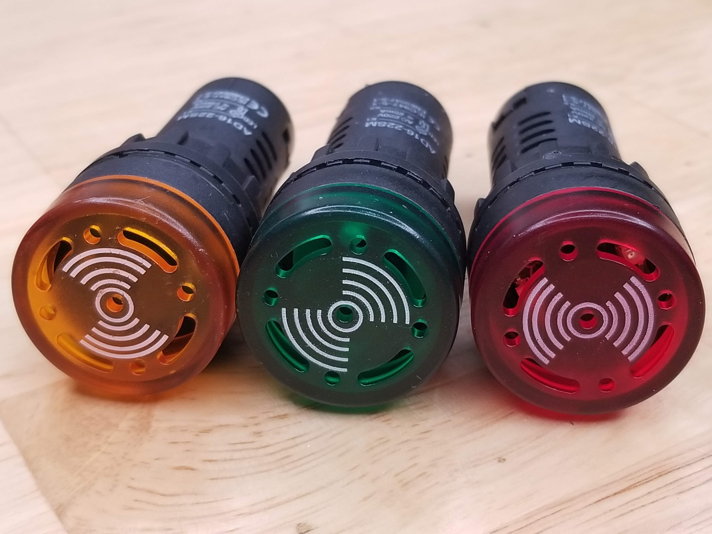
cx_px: 356
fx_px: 535
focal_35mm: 26
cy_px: 267
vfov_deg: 53.1
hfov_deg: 67.3
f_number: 1.7
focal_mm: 4.25
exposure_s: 1/38
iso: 160
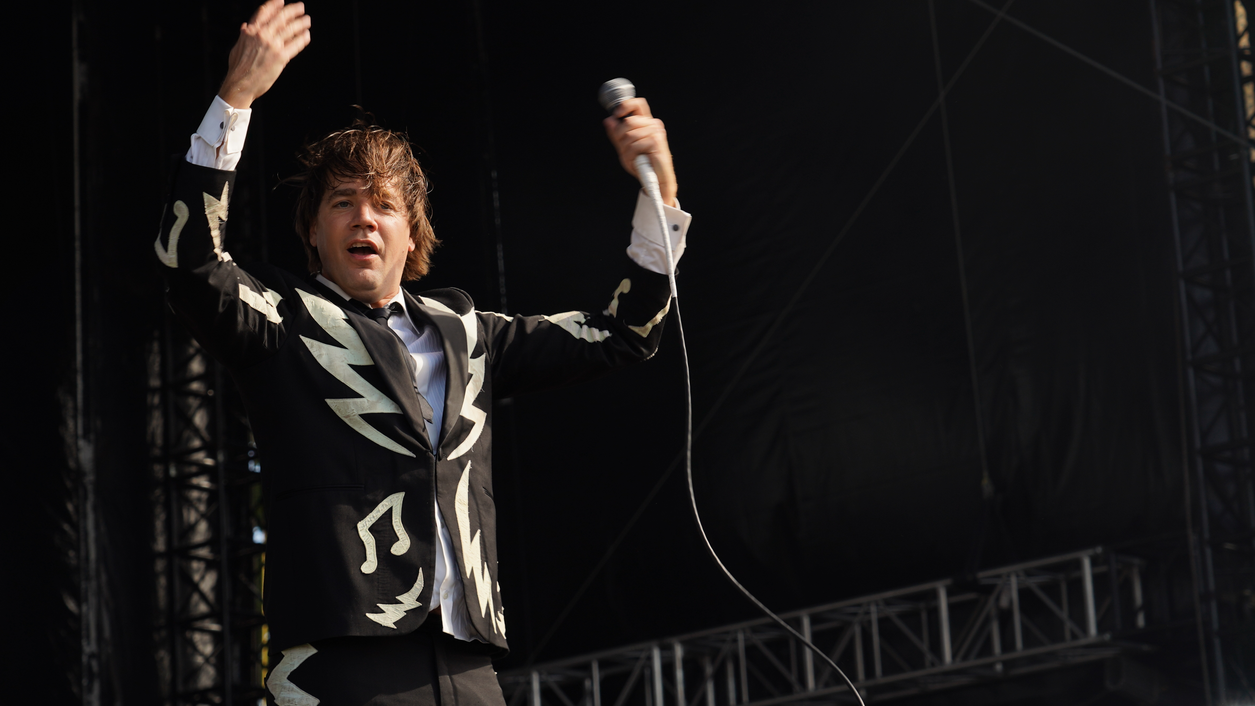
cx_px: 502
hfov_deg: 18.8
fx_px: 3794
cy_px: 378
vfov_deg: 10.6
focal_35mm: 114
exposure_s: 1/250
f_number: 6.3
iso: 100
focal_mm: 86
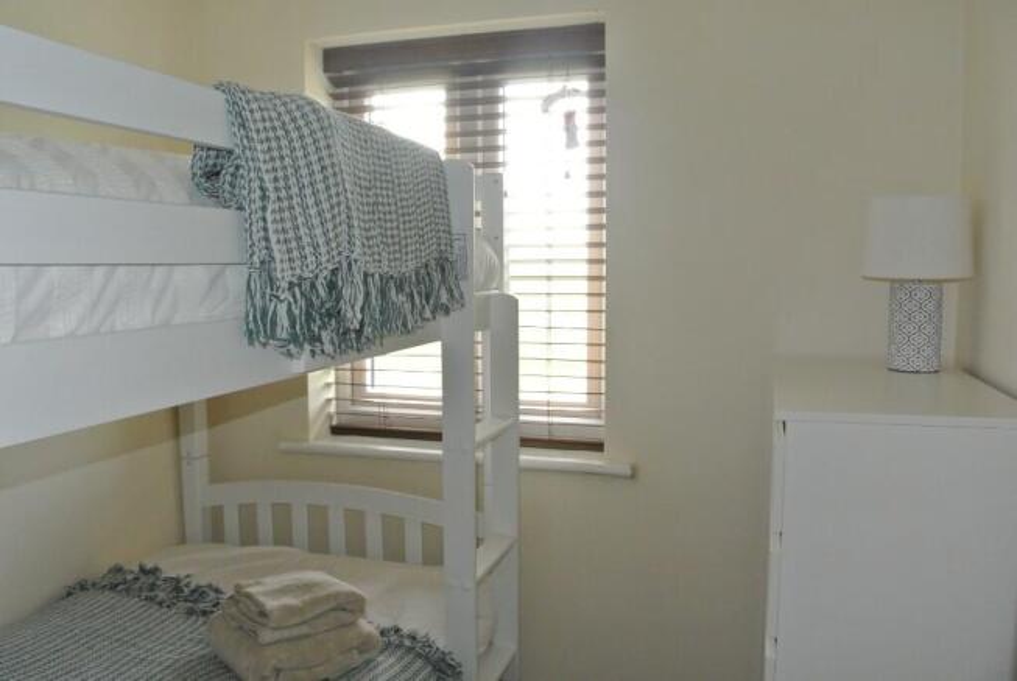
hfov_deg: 63.6
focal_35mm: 29
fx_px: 820
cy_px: 340
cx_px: 508
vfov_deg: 45.1
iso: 900
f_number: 3.5
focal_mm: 11
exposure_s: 1/60
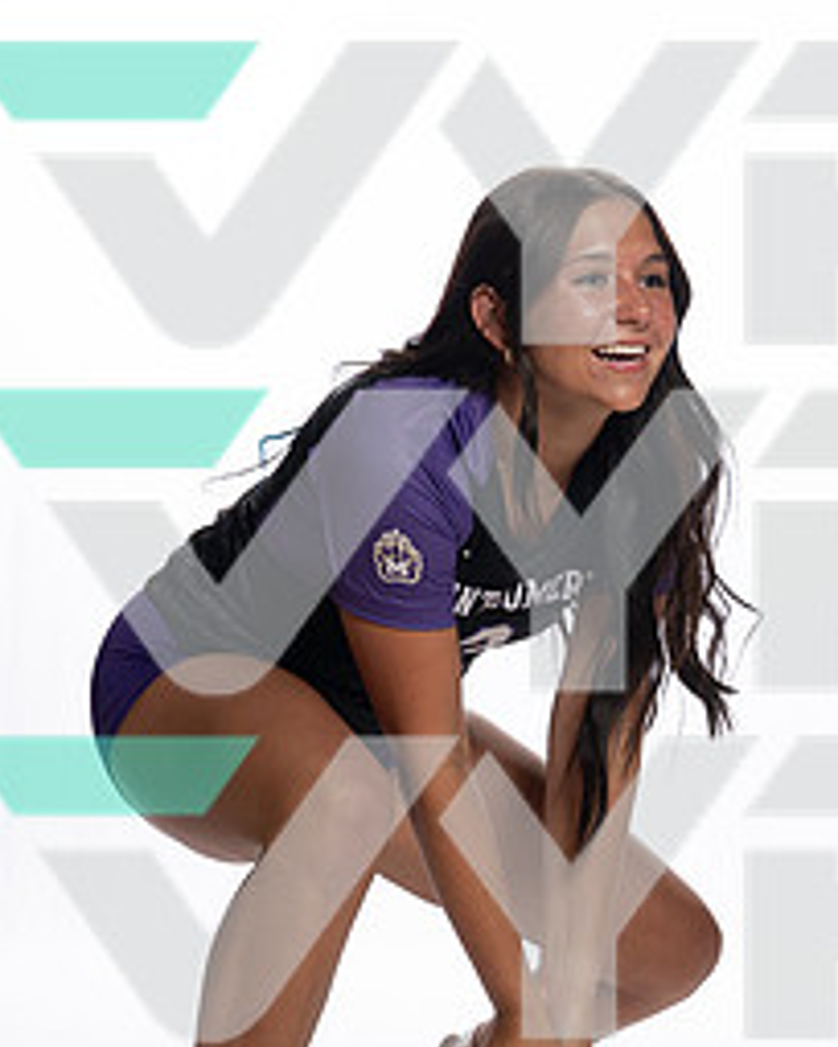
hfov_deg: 12.4
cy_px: 533
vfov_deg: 15.5
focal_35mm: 124
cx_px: 724
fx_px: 3844
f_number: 8
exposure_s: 1/250
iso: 800
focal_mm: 45
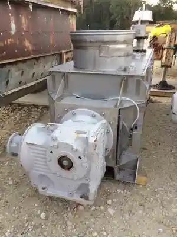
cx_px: 88
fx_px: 198
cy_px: 118
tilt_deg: -24.3
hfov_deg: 48.2
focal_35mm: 29
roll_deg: +1.6
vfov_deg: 61.7
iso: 40
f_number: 2.2
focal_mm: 4.15
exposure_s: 1/30
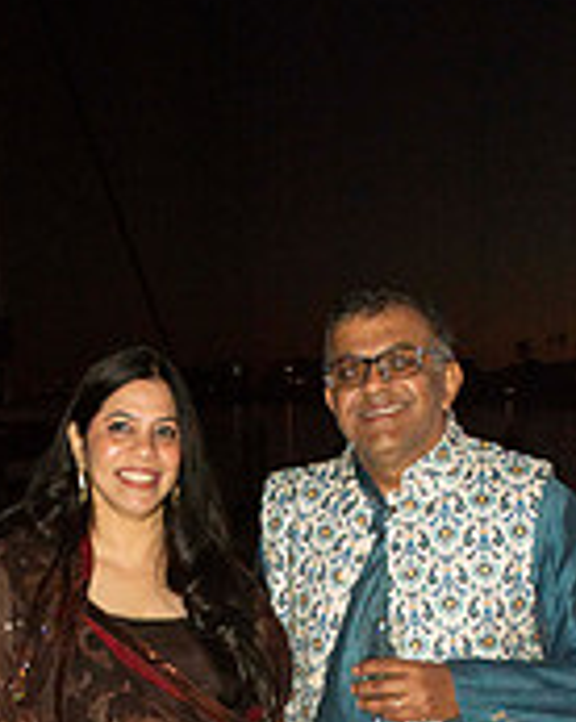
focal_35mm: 66
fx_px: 1409
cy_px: 772
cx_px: 265
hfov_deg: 23.1
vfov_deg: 26.7
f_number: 8
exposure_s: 1/60
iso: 400
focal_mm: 18
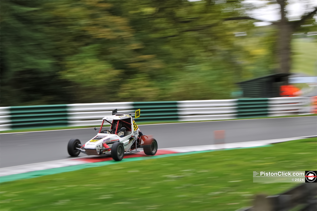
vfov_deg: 14.9
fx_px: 810
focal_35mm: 92
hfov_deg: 22.1
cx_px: 158
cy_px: 106
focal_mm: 92
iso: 100
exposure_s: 1/40
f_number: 8
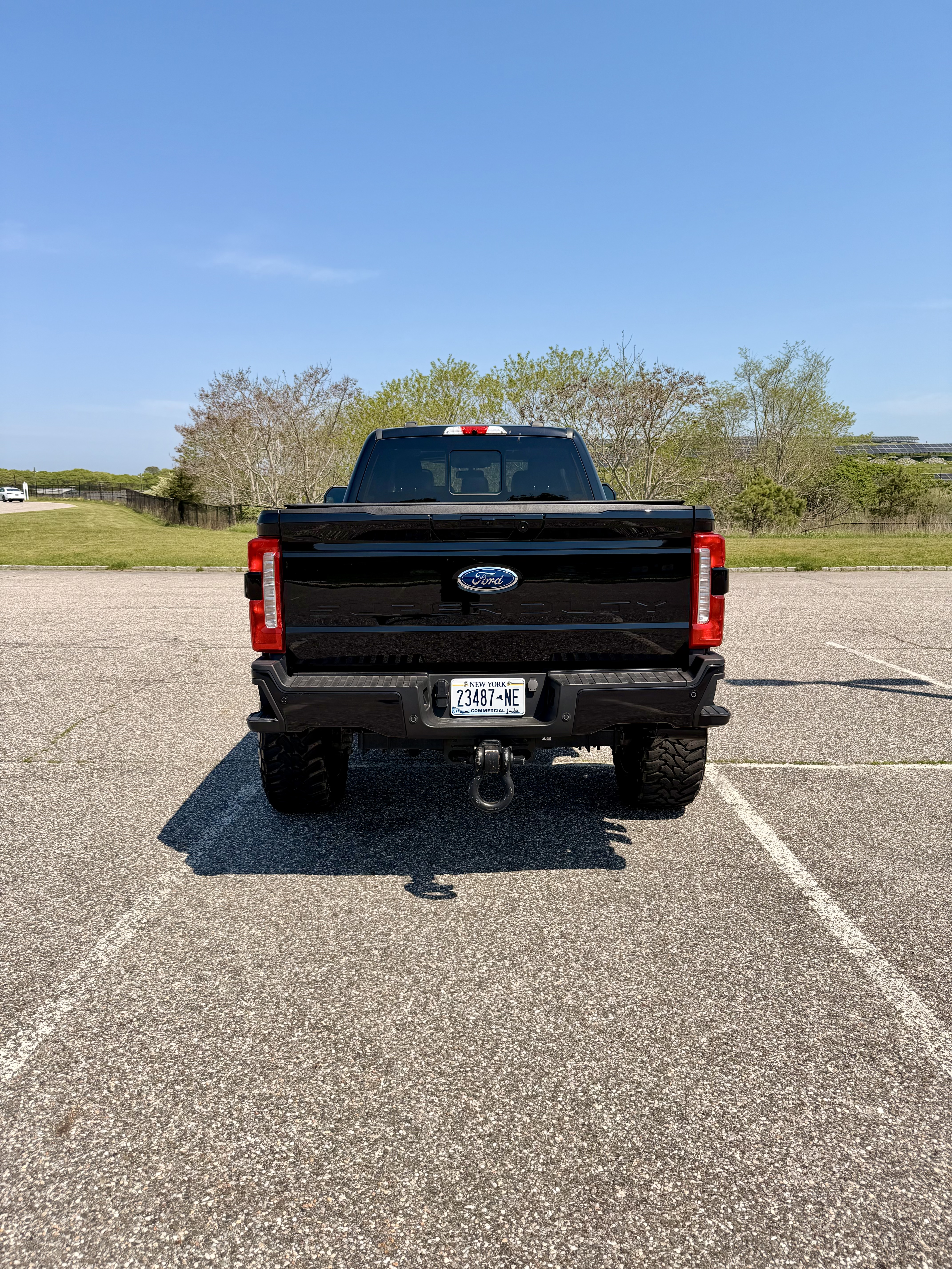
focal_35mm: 24
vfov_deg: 71.6
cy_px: 634
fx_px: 880
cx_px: 476
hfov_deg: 56.8
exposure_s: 1/4975
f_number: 1.78
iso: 80
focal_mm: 6.76
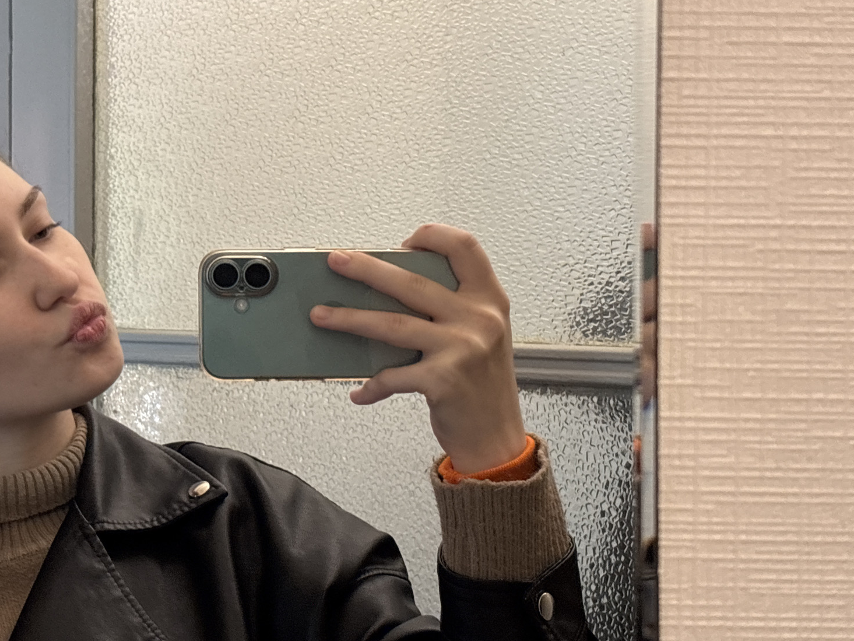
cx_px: 302
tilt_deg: -1.4
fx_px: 1752
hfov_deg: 27.3
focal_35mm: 71
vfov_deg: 20.7
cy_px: 310
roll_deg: -0.2
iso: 160
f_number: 1.6
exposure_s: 1/33
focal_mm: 5.96
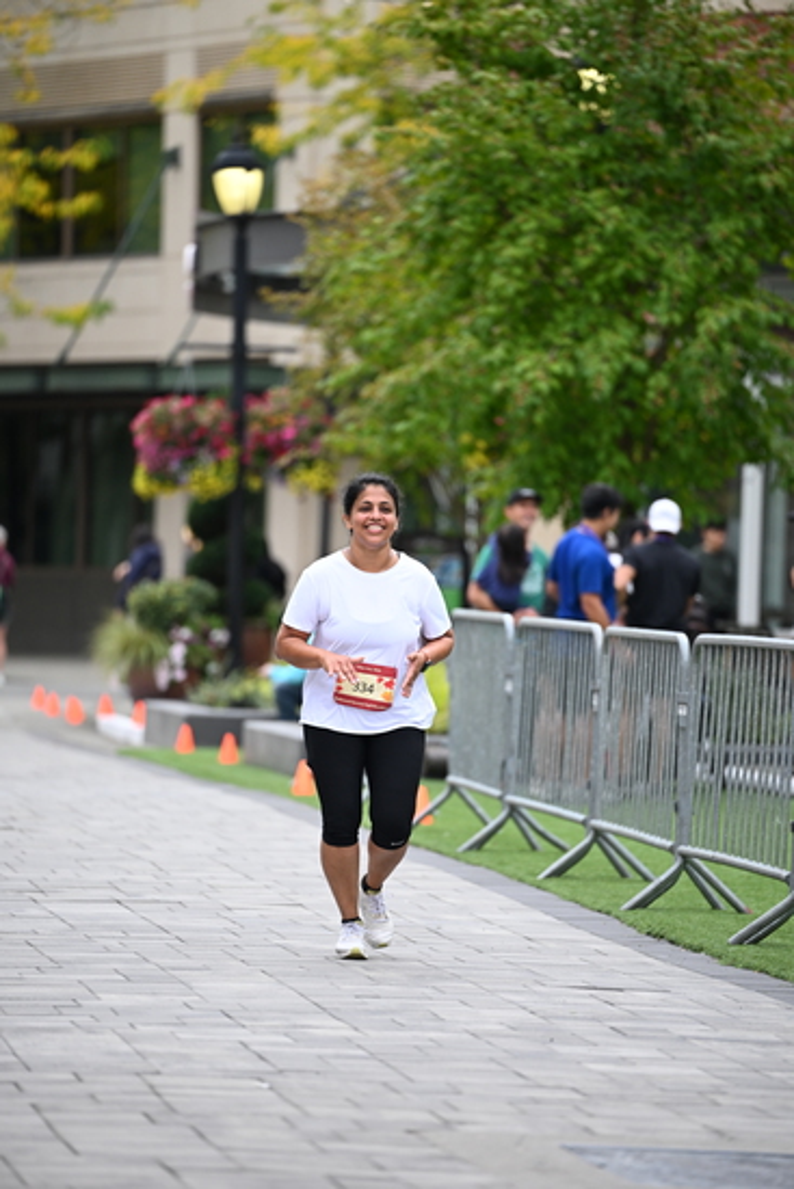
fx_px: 6612
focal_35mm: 200
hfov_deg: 6.9
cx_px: 397
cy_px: 594
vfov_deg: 10.3
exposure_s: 1/2000
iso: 640
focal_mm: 200
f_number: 2.8
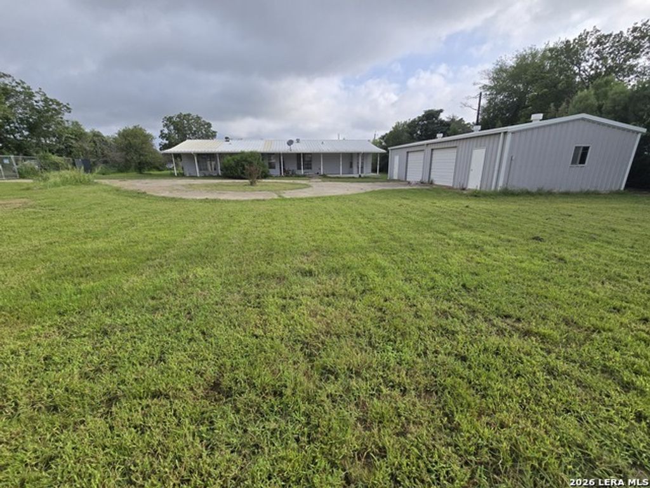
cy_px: 244
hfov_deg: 106.2
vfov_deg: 89.9
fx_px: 244
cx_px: 325
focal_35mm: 13
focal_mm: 2.2
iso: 50
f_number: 2.2
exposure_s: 1/1946
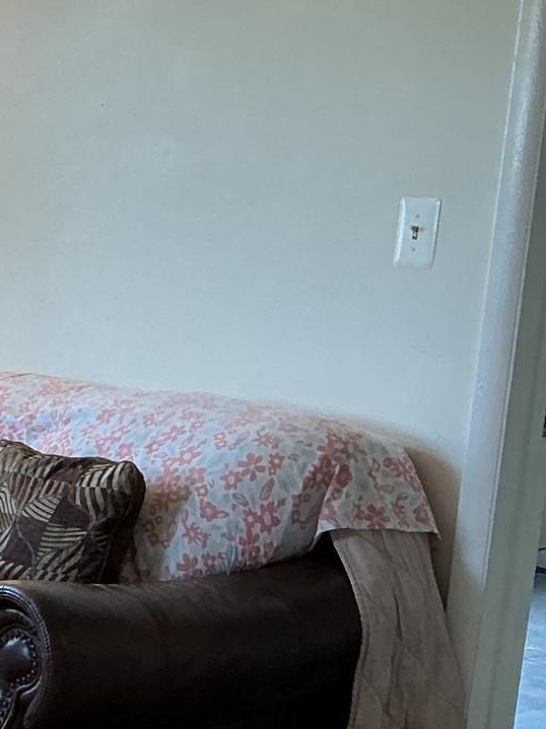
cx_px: -488
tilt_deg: -12.2
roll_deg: -0.9
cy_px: 585
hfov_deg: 14.4
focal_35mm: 88
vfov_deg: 22.0
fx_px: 1851
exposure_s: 1/60
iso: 80
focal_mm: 3
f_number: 1.8
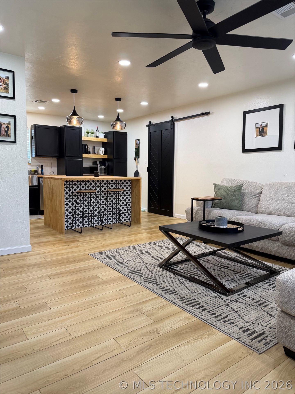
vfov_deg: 71.6
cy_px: 197
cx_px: 148
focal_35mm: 24
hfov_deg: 56.8
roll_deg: -1.8
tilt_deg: -4.9
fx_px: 273
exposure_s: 1/120
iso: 200
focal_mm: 6.76
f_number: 1.78
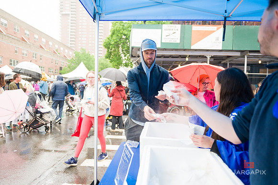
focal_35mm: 24
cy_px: 92
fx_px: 185
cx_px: 139
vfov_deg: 53.1
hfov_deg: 73.8
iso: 400
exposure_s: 1/320
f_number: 3.2
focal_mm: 24
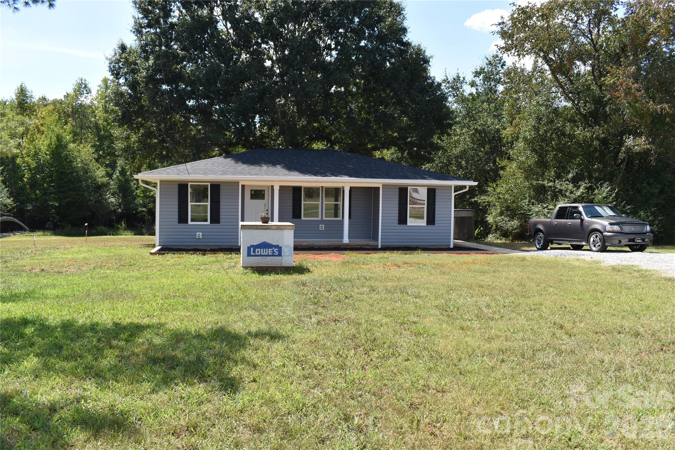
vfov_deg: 47.9
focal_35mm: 27
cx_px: 338
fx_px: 506
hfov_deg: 67.4
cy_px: 225
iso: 200
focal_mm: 18
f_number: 8
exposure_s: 1/320
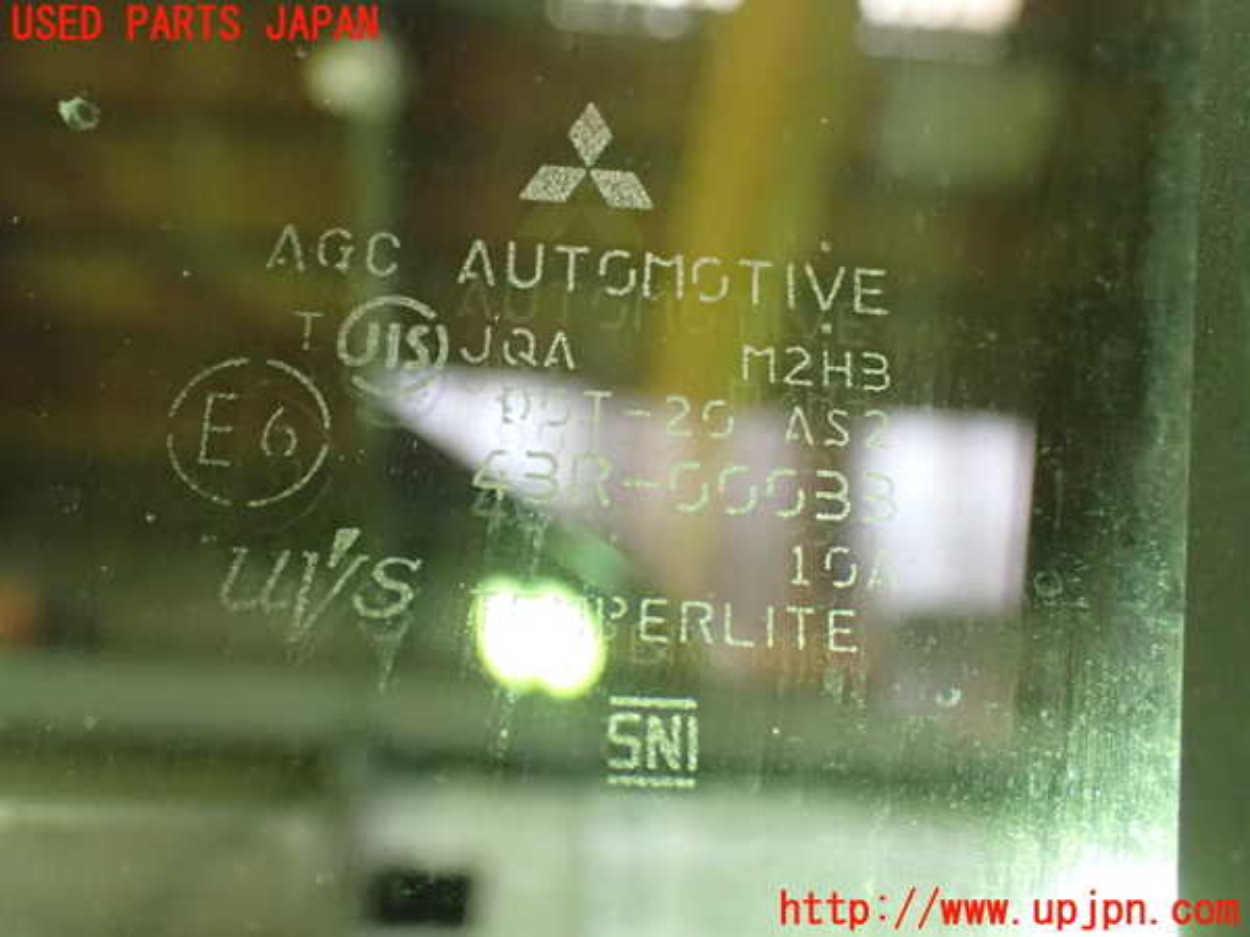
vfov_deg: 32.9
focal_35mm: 44
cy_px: 468
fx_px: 1589
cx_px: 625
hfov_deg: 42.9
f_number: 2.9
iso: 1600
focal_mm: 7.84
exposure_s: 1/40
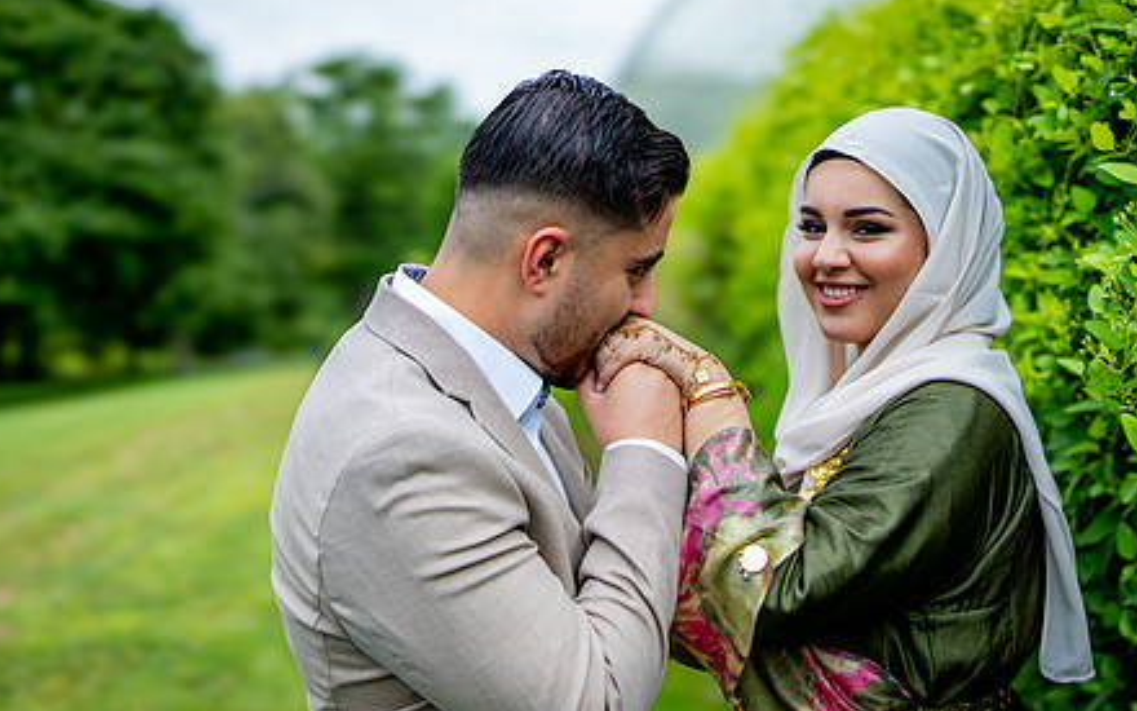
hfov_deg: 42.6
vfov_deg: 27.4
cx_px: 625
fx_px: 1456
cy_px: 392
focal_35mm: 47
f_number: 1.3
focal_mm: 35
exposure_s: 1/8000
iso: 200
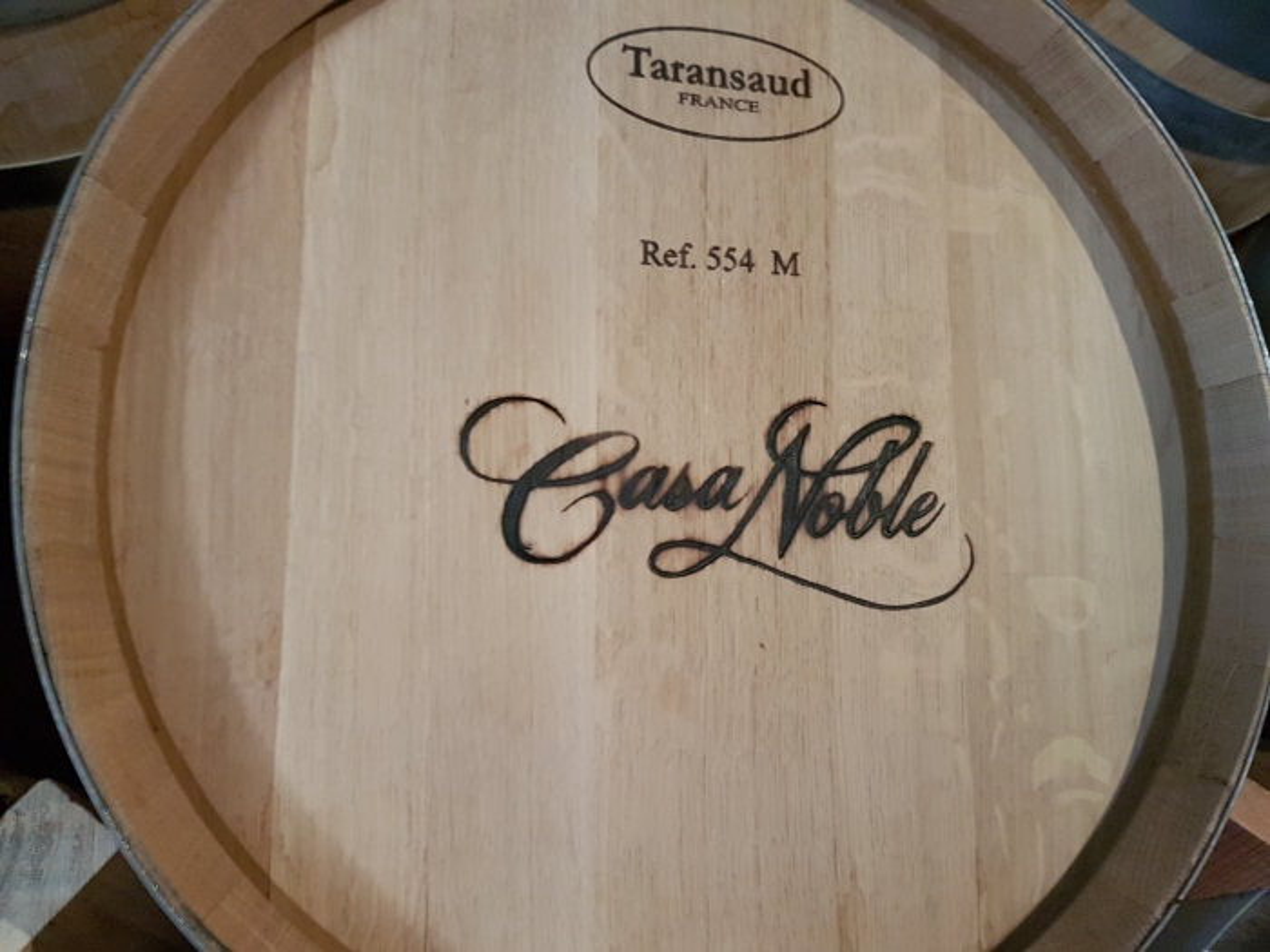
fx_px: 954
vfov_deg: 53.1
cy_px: 476
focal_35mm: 26
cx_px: 635
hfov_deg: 67.3
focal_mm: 4.2
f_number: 1.7
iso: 200
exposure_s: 1/10
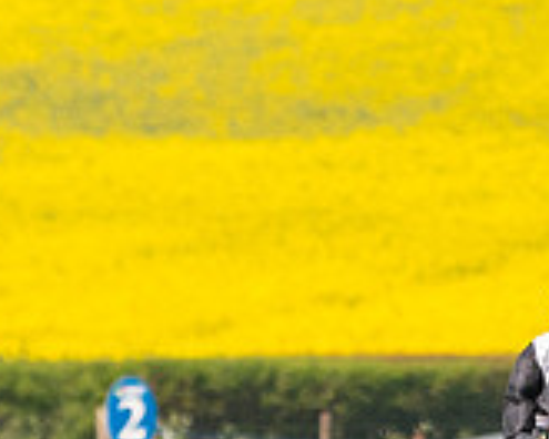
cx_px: 567
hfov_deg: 1.1
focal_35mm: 1779
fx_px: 28906
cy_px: 551
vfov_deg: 0.9
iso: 400
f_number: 4
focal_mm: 200
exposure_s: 1/2500
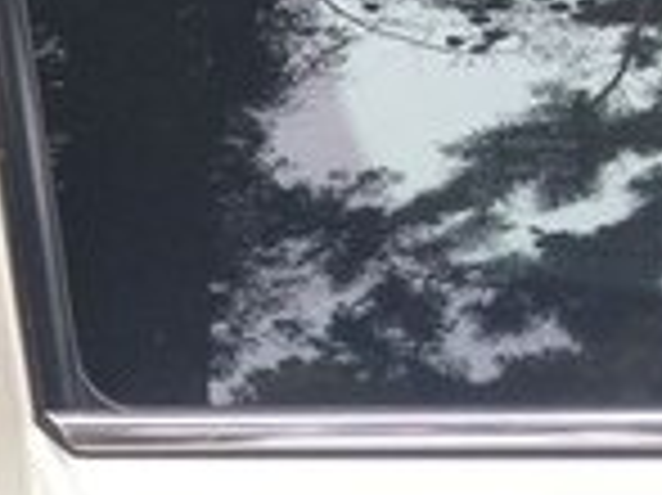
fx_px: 2484
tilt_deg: -15.0
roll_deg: -0.2
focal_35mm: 130
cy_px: 542
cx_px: -757
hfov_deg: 12.8
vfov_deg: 11.2
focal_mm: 4.15
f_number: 2.2
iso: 32
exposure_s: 1/160
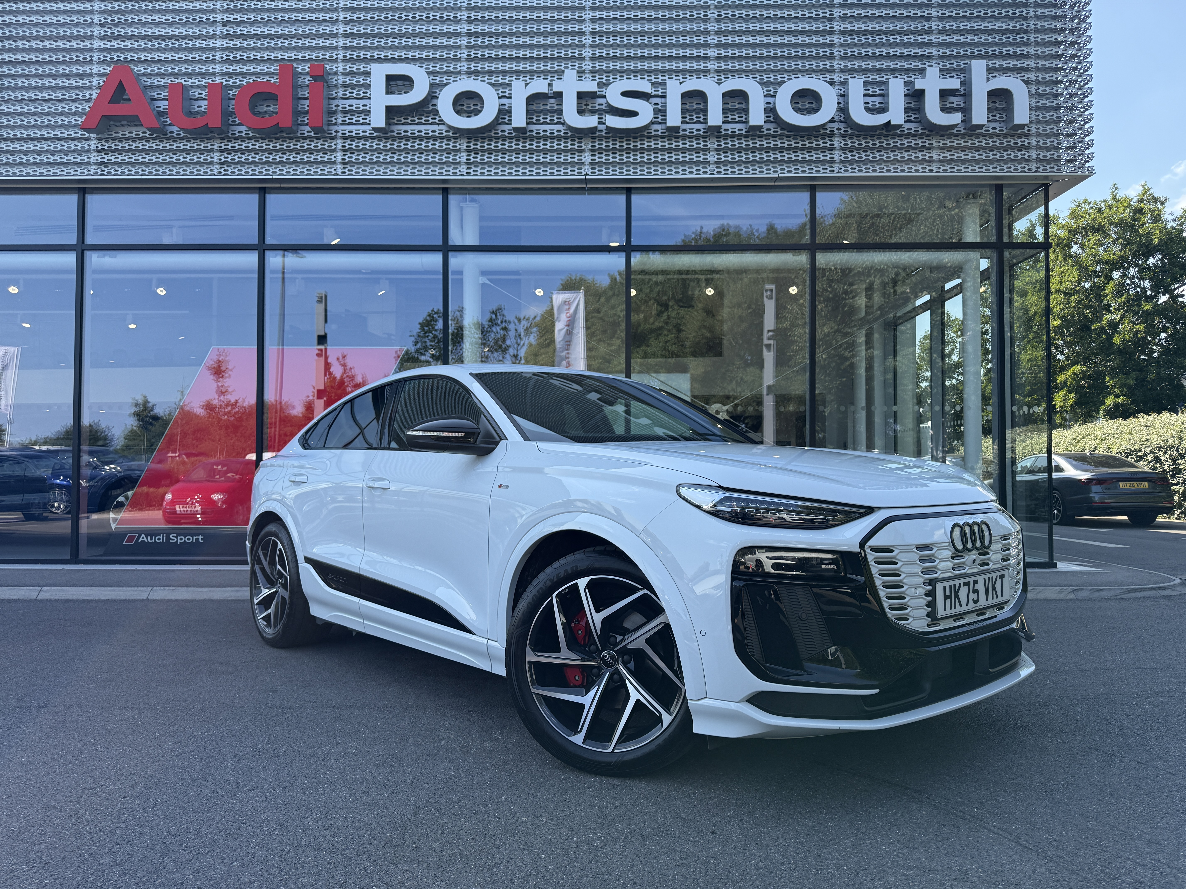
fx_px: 822
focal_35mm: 24
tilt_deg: +2.9
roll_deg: +0.8
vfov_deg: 56.8
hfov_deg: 71.6
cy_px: 444
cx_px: 593
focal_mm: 6.76
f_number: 1.78
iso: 100
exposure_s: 1/2053
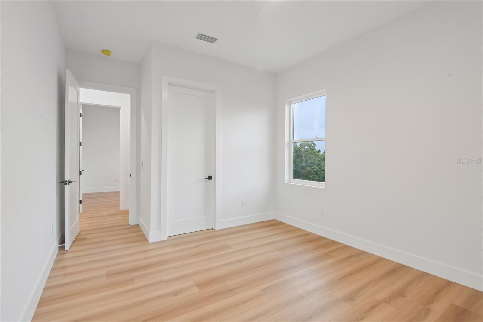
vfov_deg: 73.7
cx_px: 242
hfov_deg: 96.7
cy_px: 161
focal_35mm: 16
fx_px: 215
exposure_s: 1/20
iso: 400
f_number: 8
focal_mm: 16
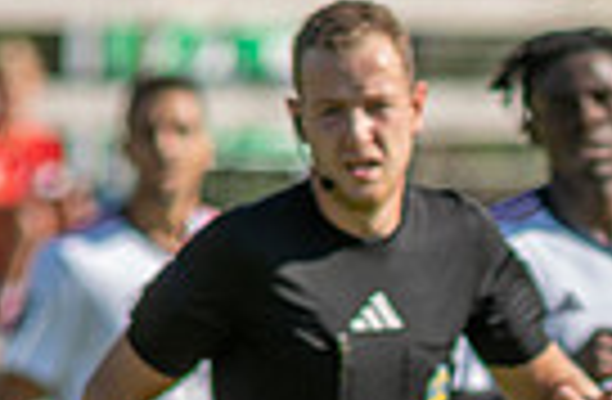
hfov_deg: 0.9
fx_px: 37643
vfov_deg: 0.6
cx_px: 1233
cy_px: 715
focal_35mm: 2227
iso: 280
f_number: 3.5
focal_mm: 300
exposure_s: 1/2000
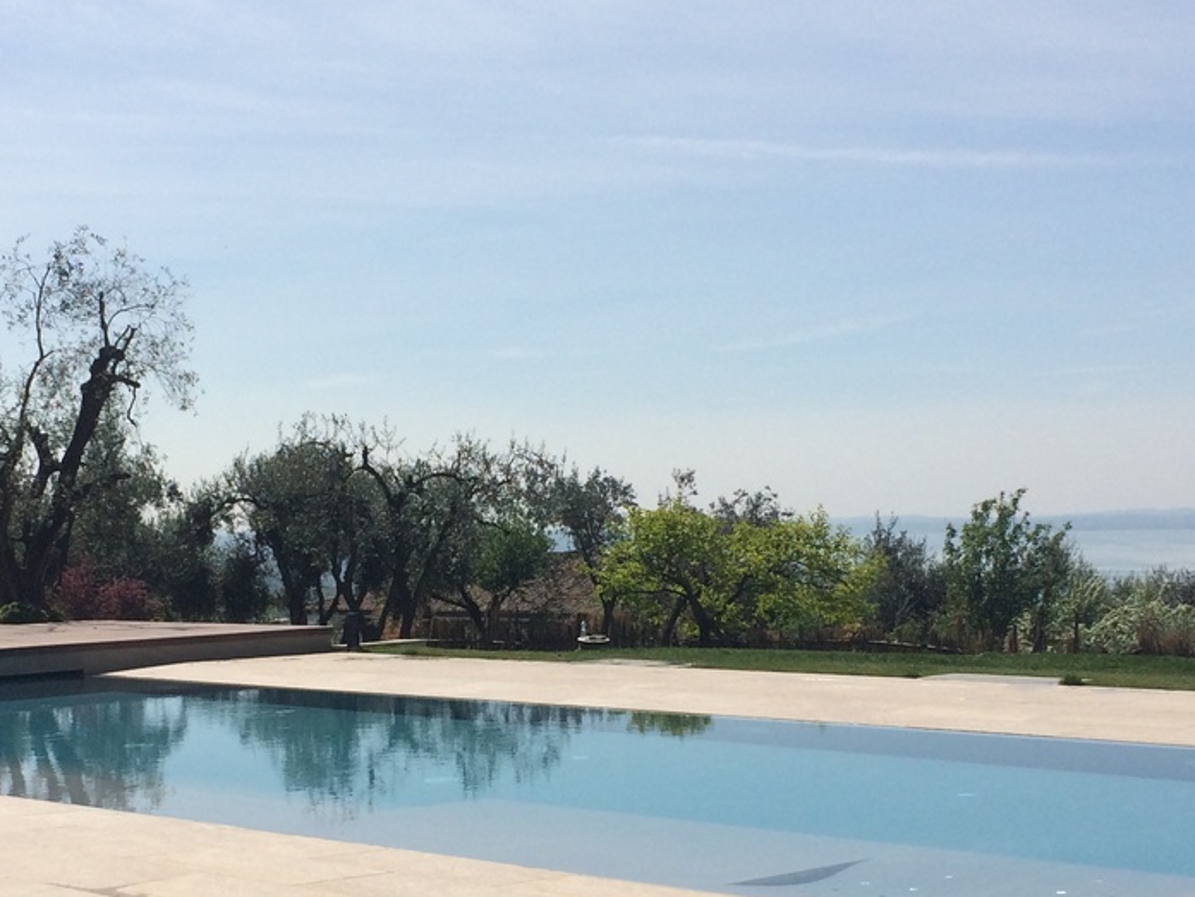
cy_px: 646
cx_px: 505
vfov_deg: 24.2
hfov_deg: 32.1
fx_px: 2071
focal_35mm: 60
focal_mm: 4.15
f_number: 2.2
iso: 32
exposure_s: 1/5882
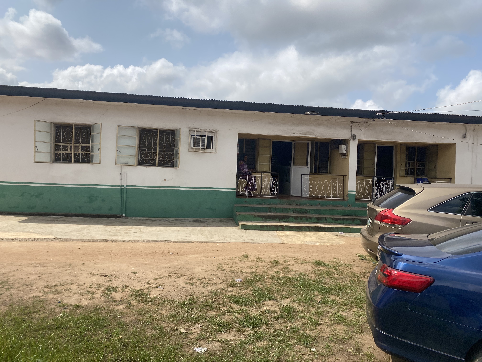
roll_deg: -2.4
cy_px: 181
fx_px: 362
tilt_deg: -1.6
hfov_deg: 67.3
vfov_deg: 53.1
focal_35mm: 26
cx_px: 241
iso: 32
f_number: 1.8
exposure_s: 1/3846
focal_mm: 4.25
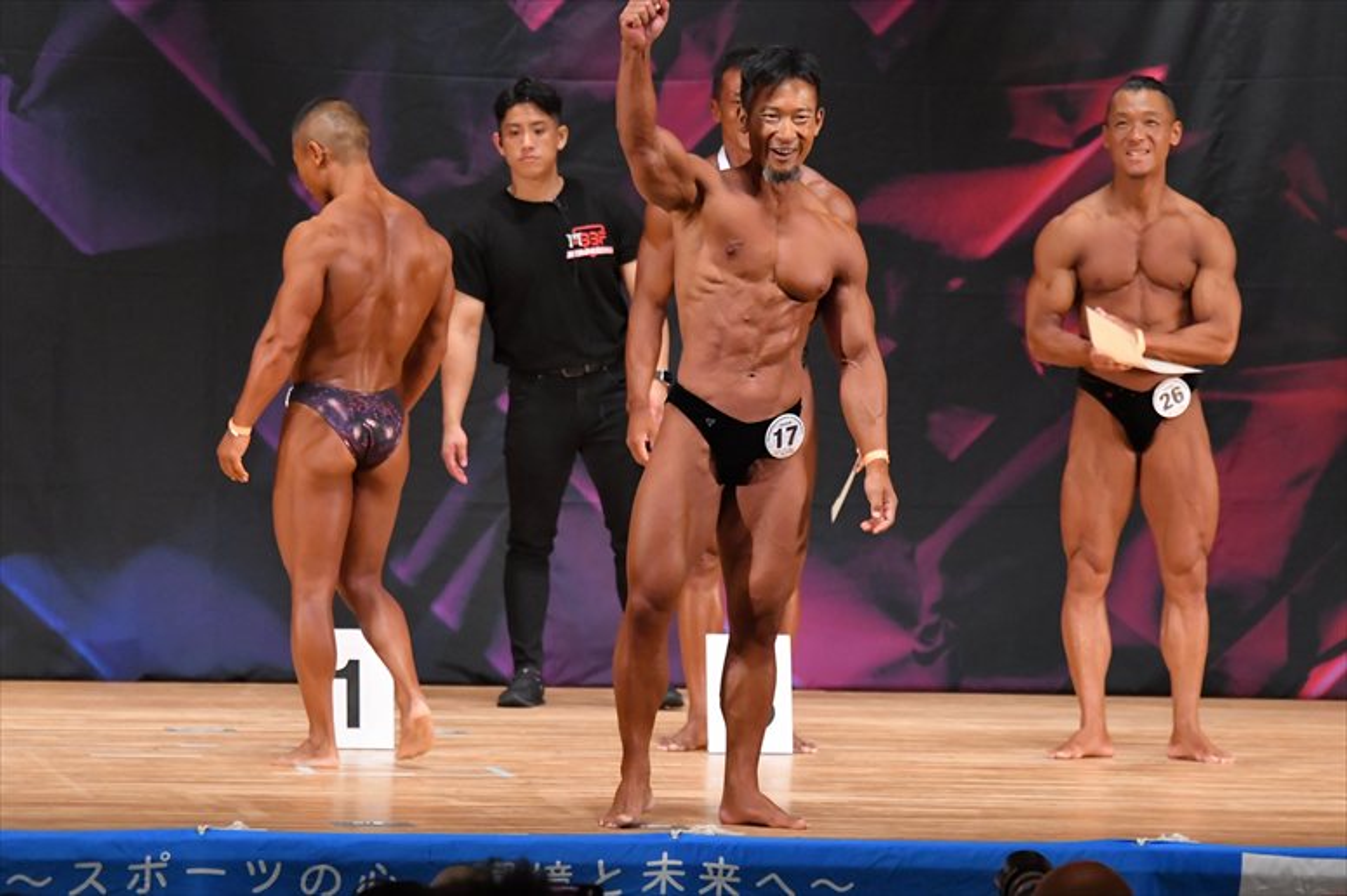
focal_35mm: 255
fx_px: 9537
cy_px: 448
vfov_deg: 5.4
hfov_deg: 8.1
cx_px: 674
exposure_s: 1/400
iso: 6400
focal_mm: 170
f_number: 5.6
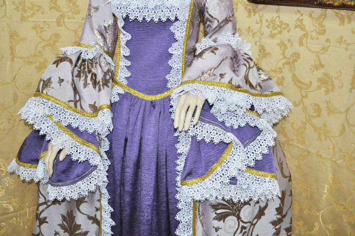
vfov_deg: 36.8
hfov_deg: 53.2
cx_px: 178
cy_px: 118
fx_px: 355
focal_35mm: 36
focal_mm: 24
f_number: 4
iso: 800
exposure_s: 1/60
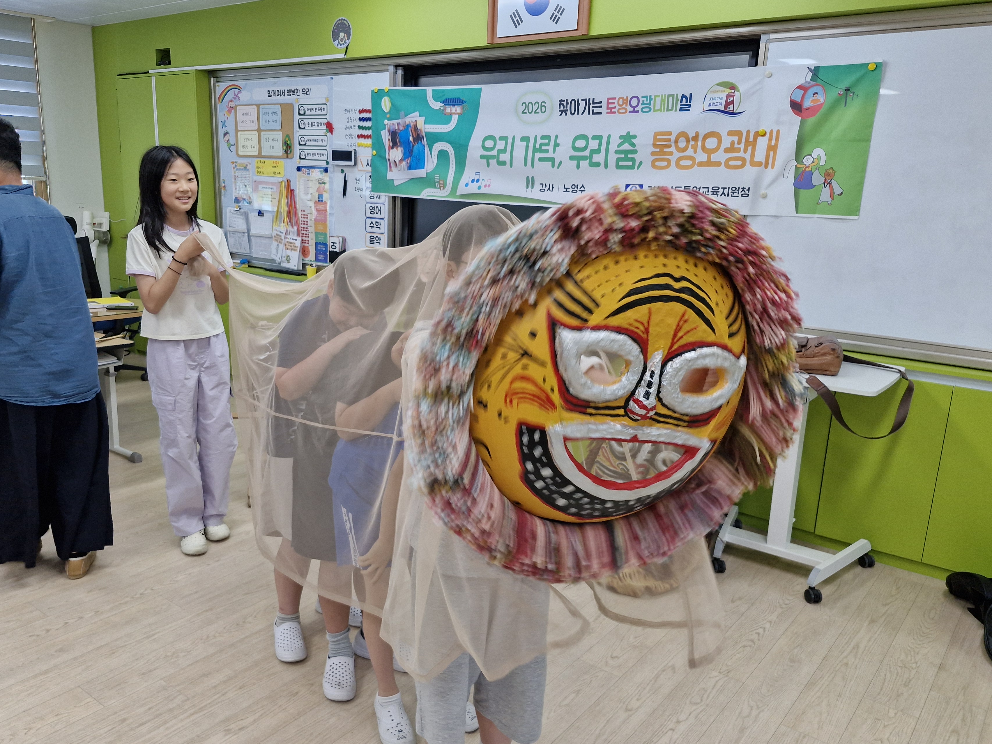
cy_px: 383
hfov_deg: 65.2
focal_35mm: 27
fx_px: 774
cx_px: 452
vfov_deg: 51.4
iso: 80
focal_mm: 5.54
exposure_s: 1/120
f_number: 1.8
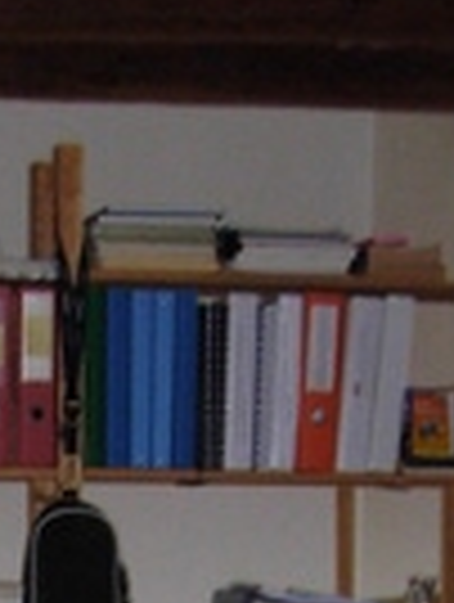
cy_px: 1242
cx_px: -144
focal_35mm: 181
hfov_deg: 8.1
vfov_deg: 10.0
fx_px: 3155
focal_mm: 6.3
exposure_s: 1/53.8
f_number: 2.9
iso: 188
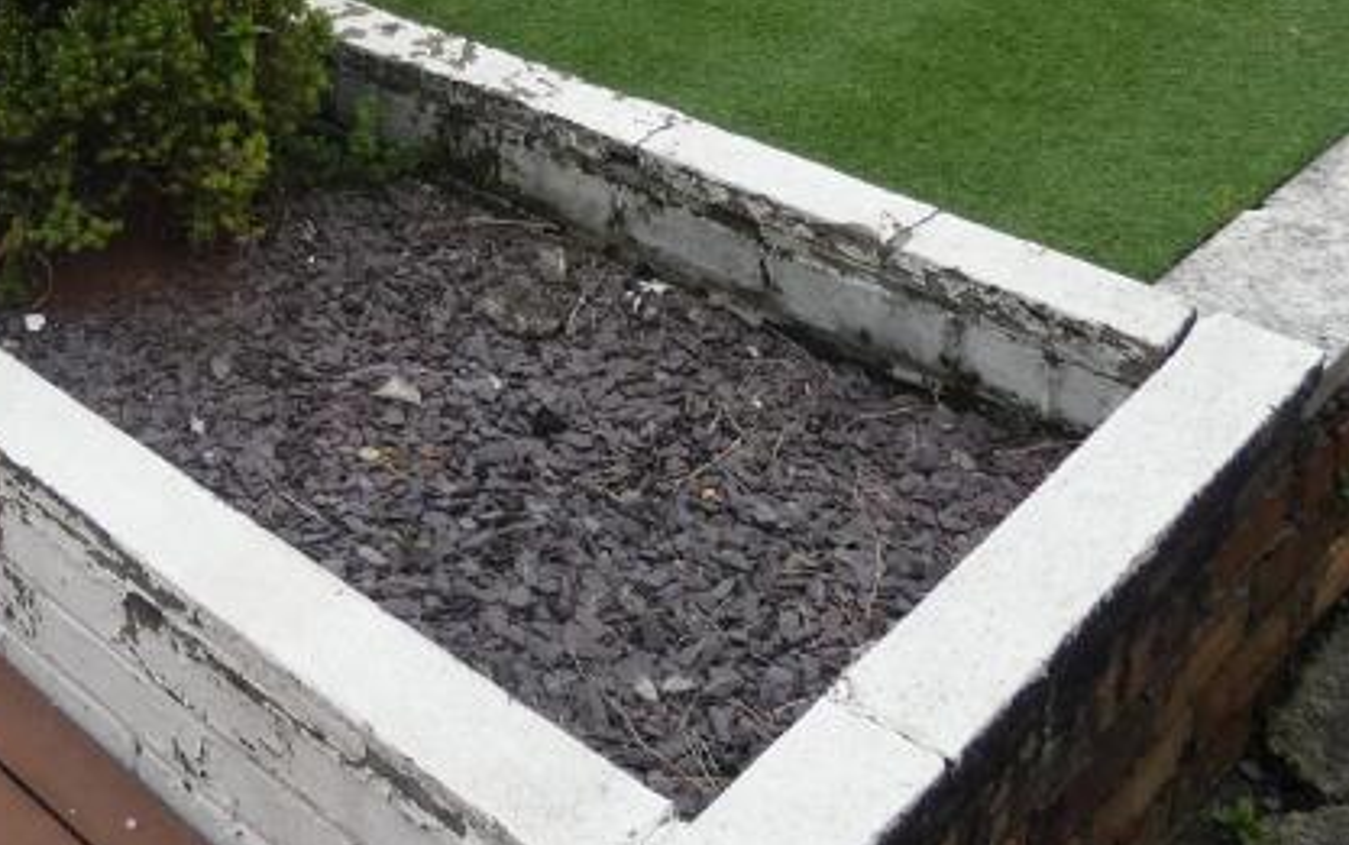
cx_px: 265
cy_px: -227
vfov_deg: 22.5
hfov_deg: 37.4
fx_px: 1913
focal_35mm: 52
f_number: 2.8
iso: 80
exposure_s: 1/500
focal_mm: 3.6
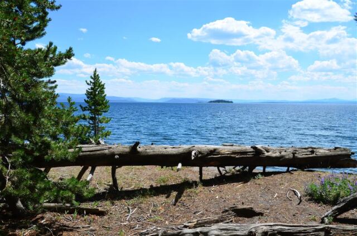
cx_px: 178
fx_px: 326
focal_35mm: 33
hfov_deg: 57.4
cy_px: 118
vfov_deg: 39.7
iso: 200
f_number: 10
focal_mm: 22
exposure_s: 1/400
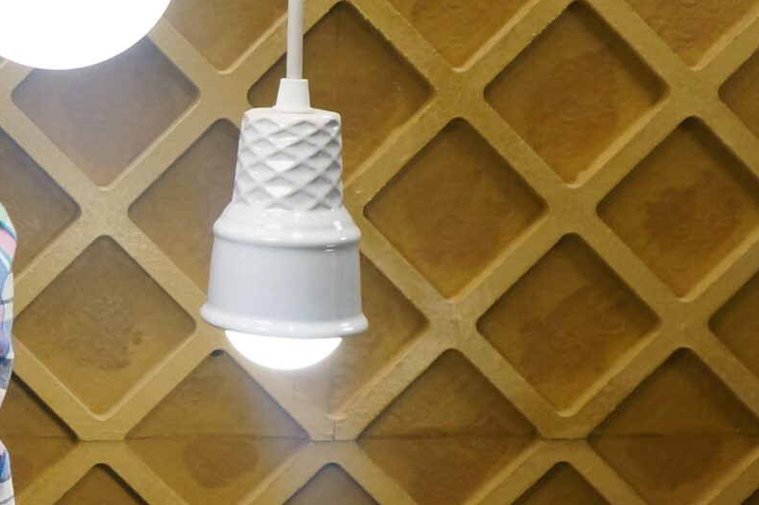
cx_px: -319
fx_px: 1854
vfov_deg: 15.4
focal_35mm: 88
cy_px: 123
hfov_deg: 20.4
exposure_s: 1/160
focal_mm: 16
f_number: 4
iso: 250
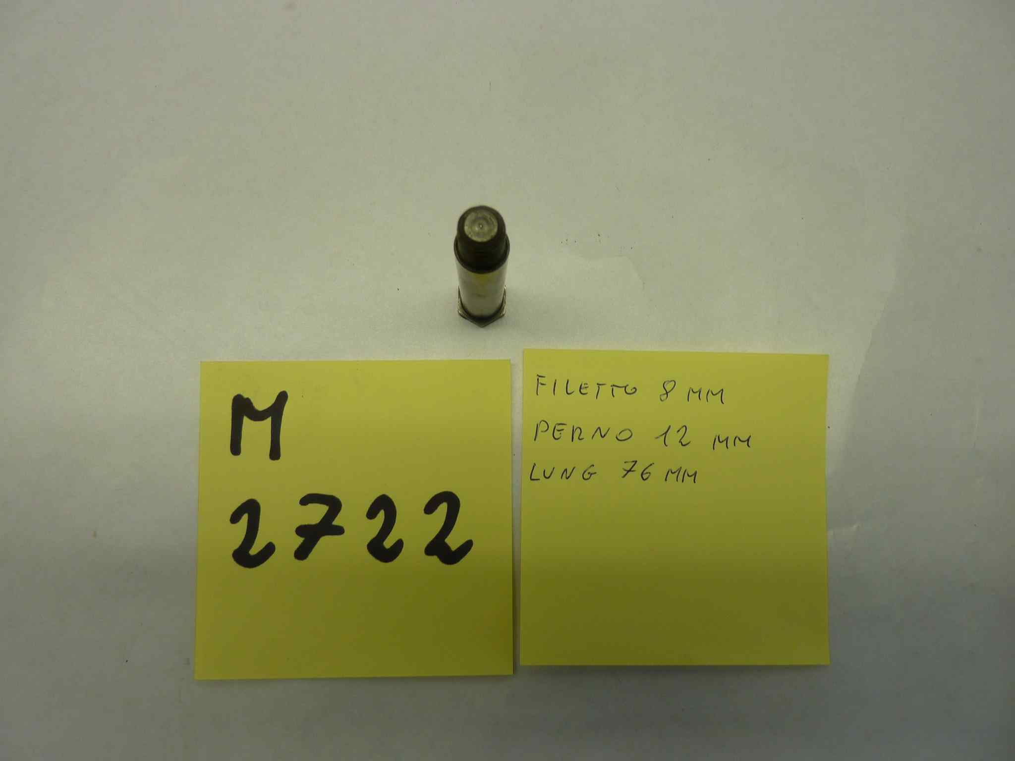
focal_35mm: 25
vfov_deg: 54.9
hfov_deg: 69.4
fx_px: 733
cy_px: 380
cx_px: 508
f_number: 3.3
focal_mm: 4.1
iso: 80
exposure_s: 1/60
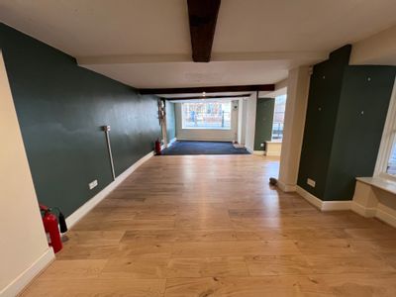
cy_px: 148
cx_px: 198
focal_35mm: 13
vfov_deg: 89.9
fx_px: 149
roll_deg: +1.2
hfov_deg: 106.2
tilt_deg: -12.0
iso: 200
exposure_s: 1/100
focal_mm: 1.57
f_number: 1.8
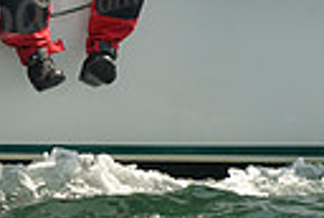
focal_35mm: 461
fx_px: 4159
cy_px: -65
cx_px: -347
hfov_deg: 4.4
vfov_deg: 3.0
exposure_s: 1/1250
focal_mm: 102
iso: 200
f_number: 7.1
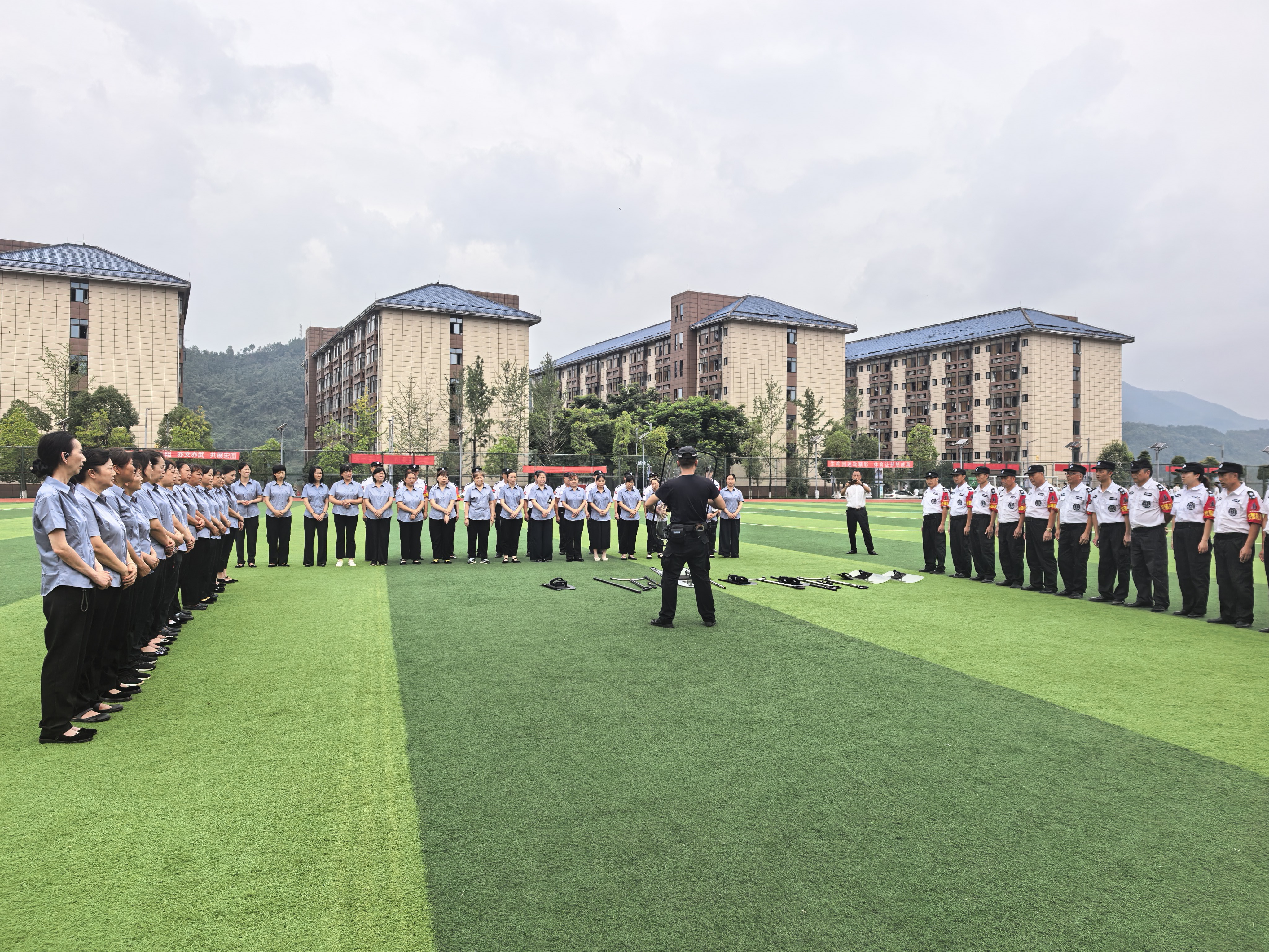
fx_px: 880
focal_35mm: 24
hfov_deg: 71.6
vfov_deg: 56.8
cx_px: 634
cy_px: 476
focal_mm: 8.5
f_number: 2
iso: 50
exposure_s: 1/3831
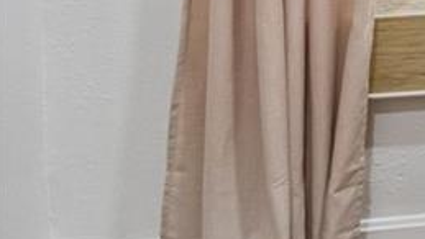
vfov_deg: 11.4
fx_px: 1094
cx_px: 1308
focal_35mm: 97
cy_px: -228
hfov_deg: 11.2
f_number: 7.1
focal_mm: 10
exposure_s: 1/4
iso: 100
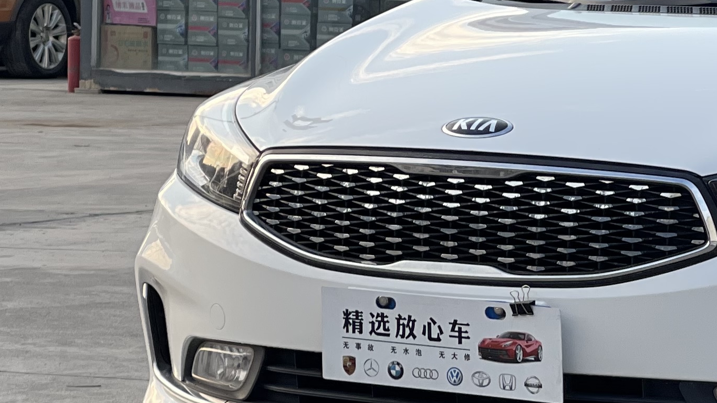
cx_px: 915
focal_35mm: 206
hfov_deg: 10.3
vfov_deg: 5.9
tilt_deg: -3.1
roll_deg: -1.1
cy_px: 150
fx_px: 3917
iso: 25
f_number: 2.2
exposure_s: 1/276
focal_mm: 7.5
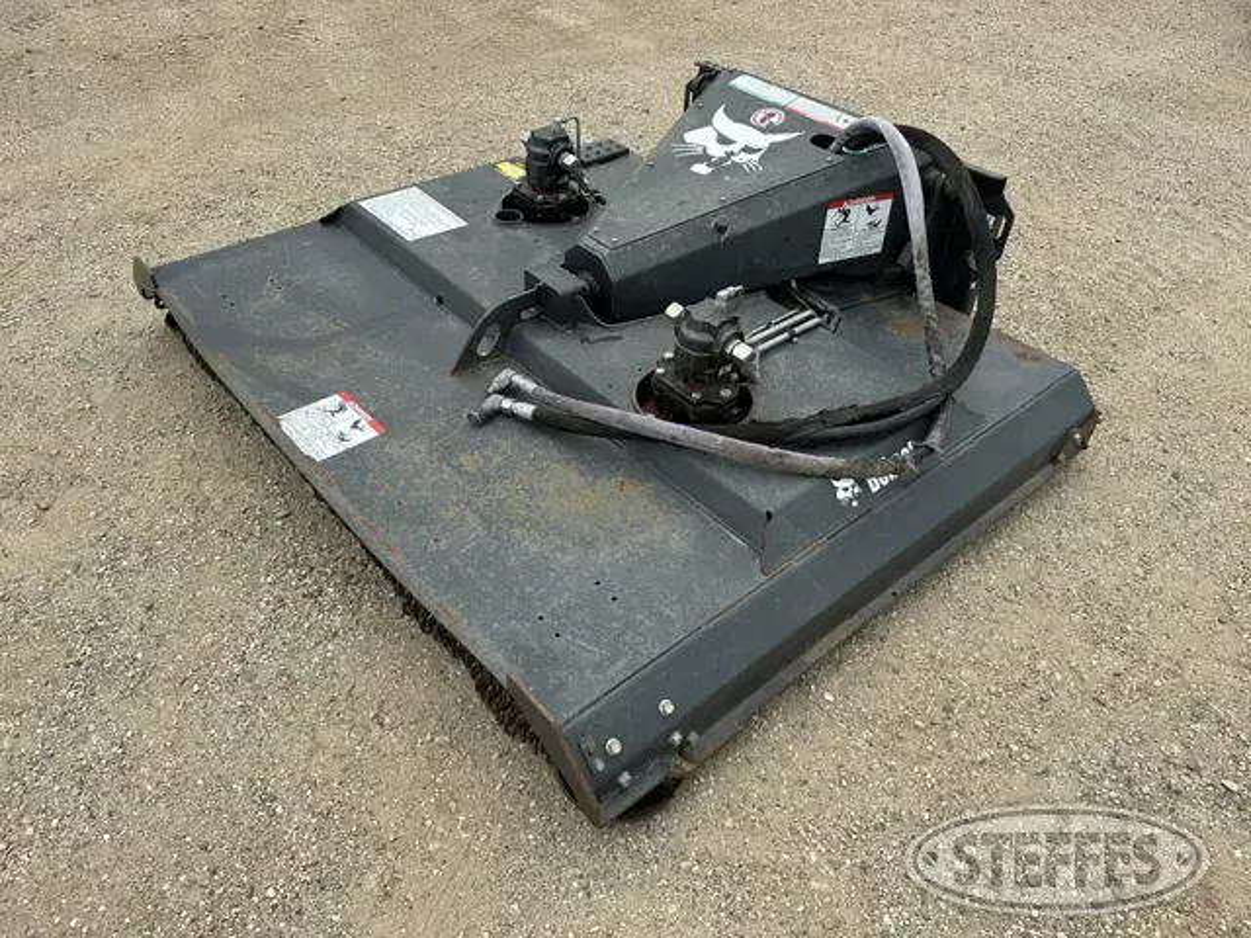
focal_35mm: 24
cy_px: 469
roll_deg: -0.3
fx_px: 867
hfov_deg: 71.6
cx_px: 626
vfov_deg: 56.8
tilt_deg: -39.1
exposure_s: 1/1339
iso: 80
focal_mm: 6.86
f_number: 1.78
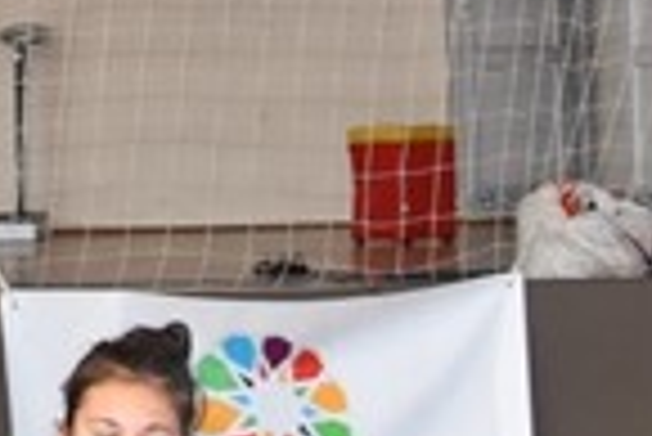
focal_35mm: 275
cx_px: -229
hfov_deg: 7.4
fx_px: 4985
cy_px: 25
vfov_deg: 5.0
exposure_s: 1/60
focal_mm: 26
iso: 900
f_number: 4
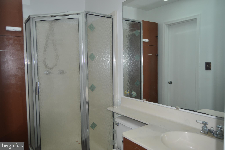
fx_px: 169
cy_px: 75
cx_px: 112
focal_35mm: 27
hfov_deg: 67.4
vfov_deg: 47.8
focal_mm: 18
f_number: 4
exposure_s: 1/60
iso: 400
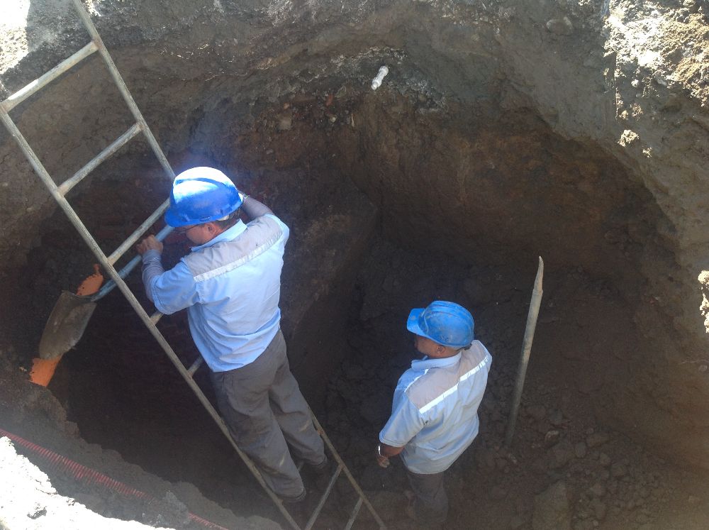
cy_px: 265
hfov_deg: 52.7
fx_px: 716
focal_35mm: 35
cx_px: 354
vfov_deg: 40.6
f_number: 2.4
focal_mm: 4.28
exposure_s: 1/120
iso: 64
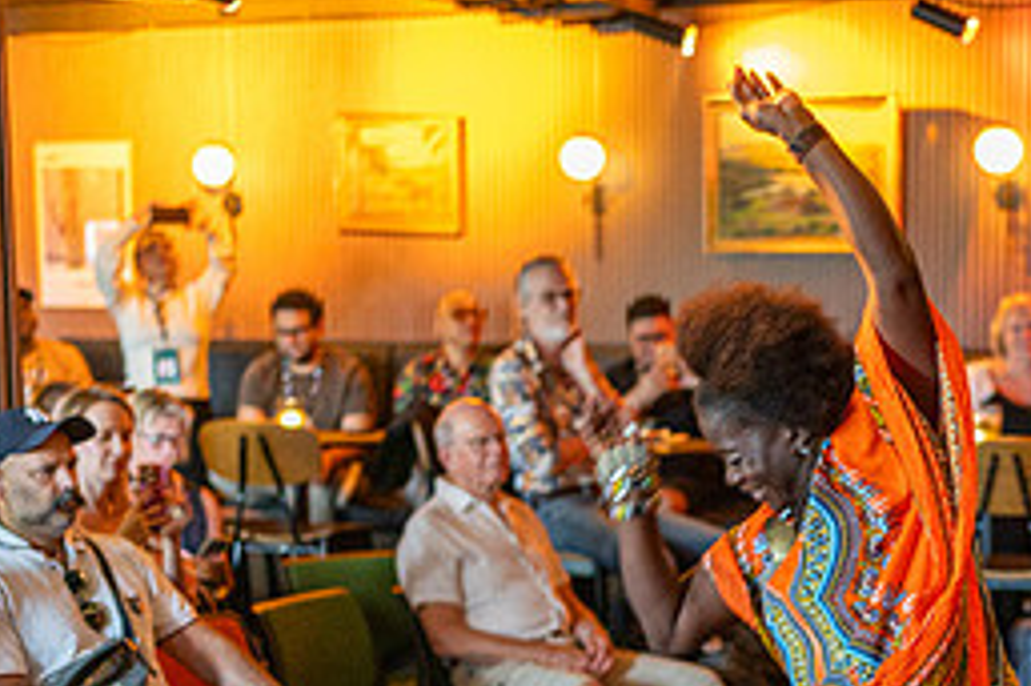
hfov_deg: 25.1
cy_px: 668
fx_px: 2261
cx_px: 863
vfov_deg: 16.9
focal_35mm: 79
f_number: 1.4
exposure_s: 1/200
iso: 3200
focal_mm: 35
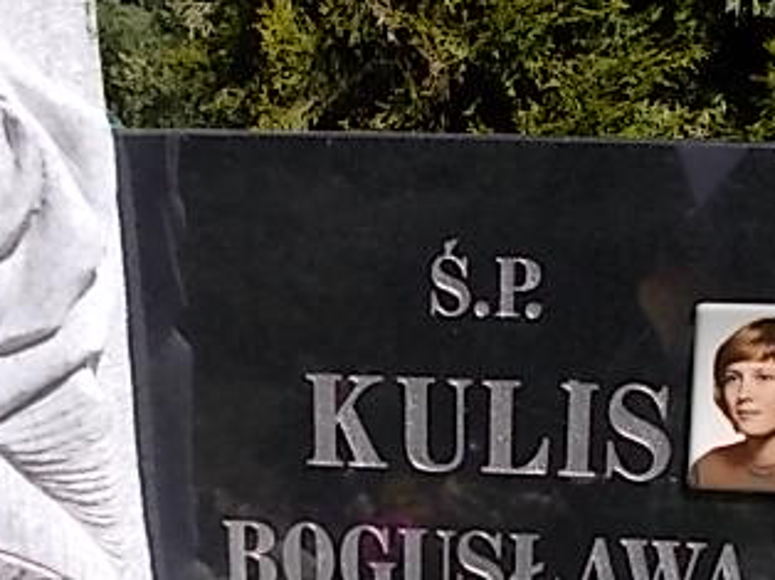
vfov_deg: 27.3
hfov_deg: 35.8
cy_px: 385
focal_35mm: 53
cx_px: 516
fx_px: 1186
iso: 80
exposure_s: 1/160
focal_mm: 4.6
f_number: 8
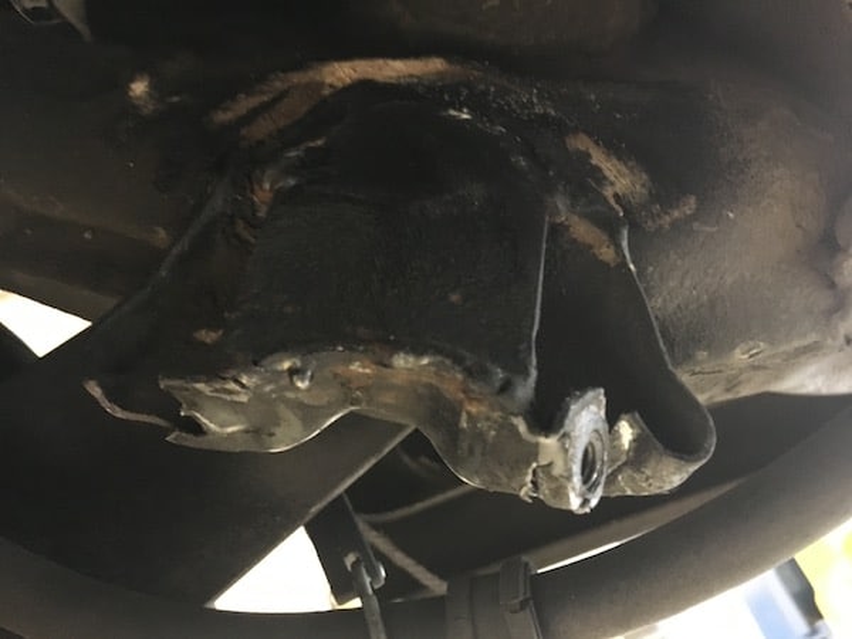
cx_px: 426
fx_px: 714
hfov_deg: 61.7
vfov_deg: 48.2
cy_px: 320
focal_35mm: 29
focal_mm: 4.15
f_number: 2.2
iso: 640
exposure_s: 1/15
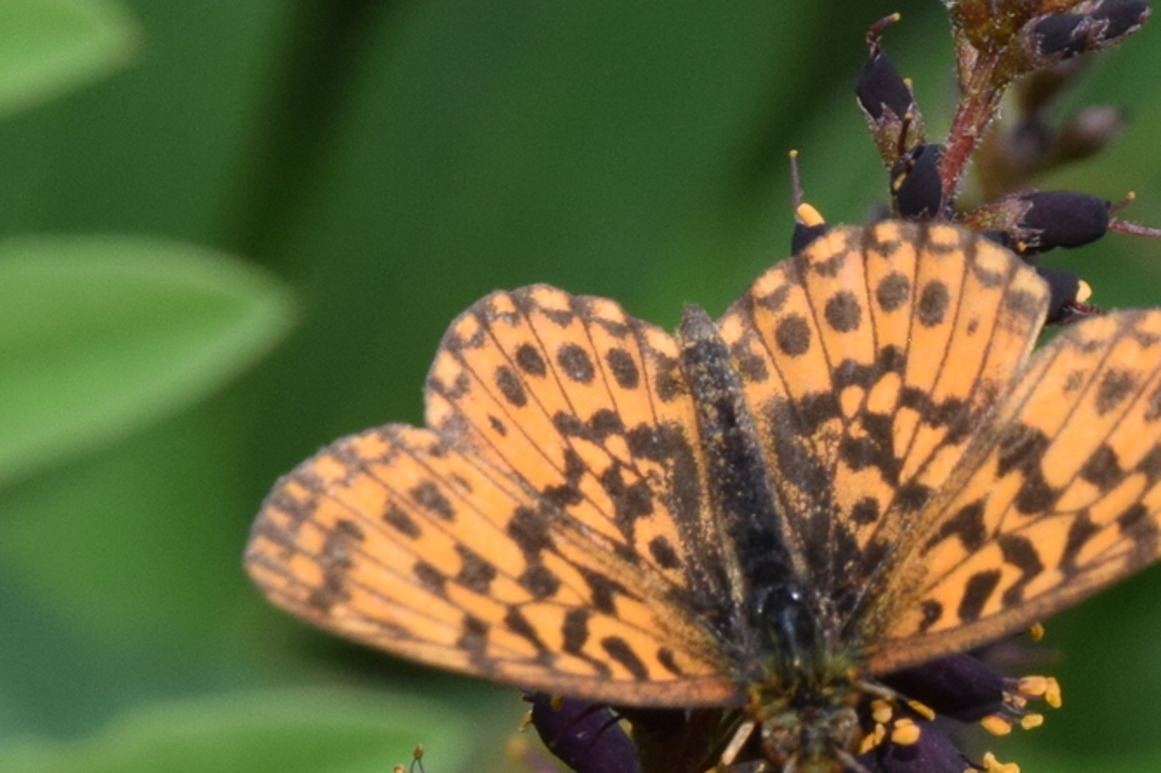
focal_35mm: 302
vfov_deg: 4.5
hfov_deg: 6.8
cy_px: 401
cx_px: 740
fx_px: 9736
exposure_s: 1/160
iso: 400
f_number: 16
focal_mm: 140
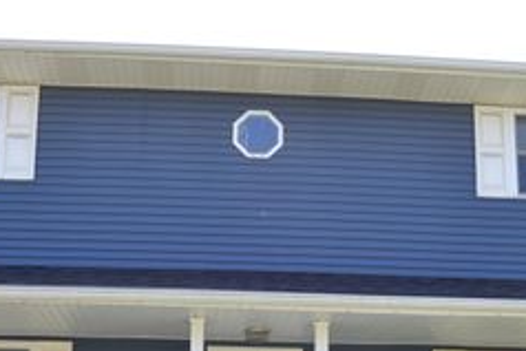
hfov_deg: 31.9
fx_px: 921
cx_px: 276
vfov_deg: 20.8
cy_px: 363
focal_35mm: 63
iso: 100
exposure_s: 1/125
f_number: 5.6
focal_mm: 20
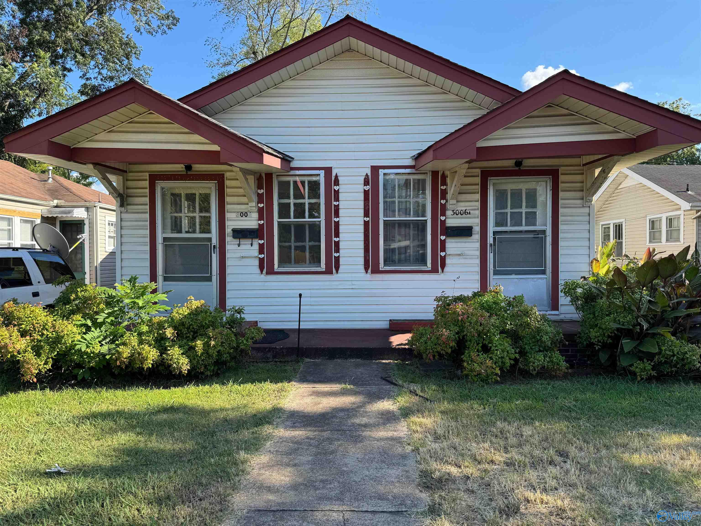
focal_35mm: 24
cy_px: 263
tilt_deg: -1.8
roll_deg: +0.1
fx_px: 486
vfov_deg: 56.8
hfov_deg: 71.6
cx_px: 350
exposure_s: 1/1059
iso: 80
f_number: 1.78
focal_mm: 6.76
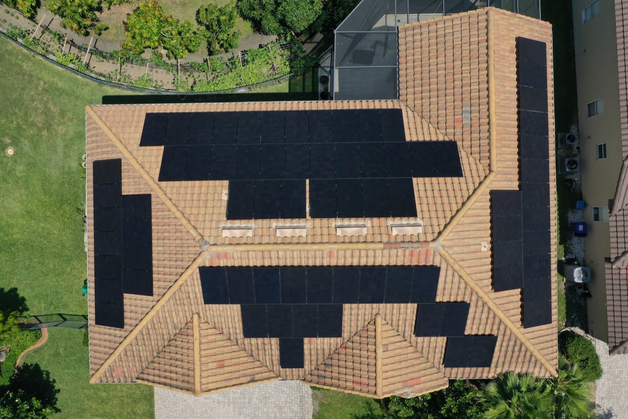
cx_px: 314
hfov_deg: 65.5
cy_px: 210
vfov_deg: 46.4
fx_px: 488
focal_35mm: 28
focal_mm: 10.26
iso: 100
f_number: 6.3
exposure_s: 1/800
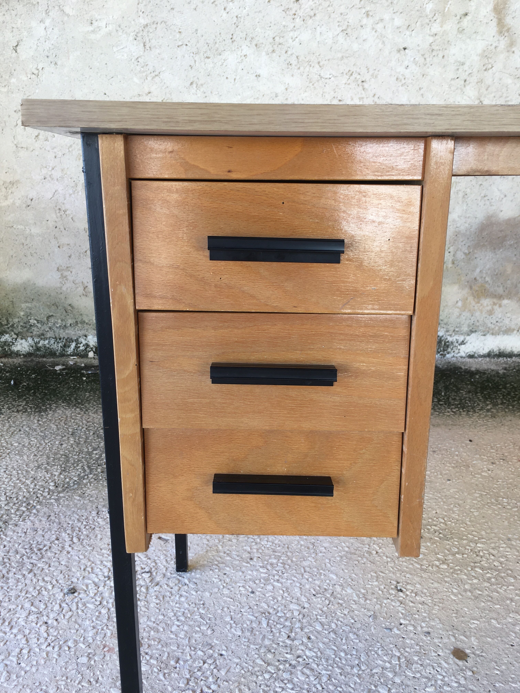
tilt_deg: -14.6
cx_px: 260
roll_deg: -1.6
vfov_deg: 61.7
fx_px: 581
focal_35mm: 29
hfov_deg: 48.2
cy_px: 346
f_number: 2.2
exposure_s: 1/50
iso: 25
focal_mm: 4.15
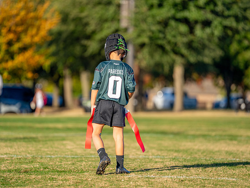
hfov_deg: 8.6
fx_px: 1661
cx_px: 109
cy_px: 94
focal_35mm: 230
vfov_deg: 6.5
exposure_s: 1/3200
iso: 250
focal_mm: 188
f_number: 2.8
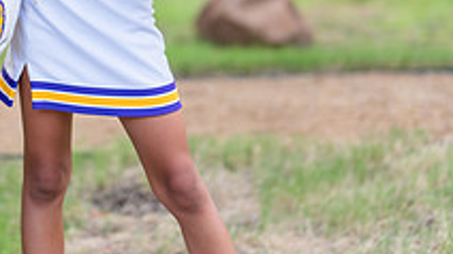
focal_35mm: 161
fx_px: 1933
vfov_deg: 7.5
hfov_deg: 13.3
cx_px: 105
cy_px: -34
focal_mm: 50
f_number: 1.2
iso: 100
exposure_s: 1/400
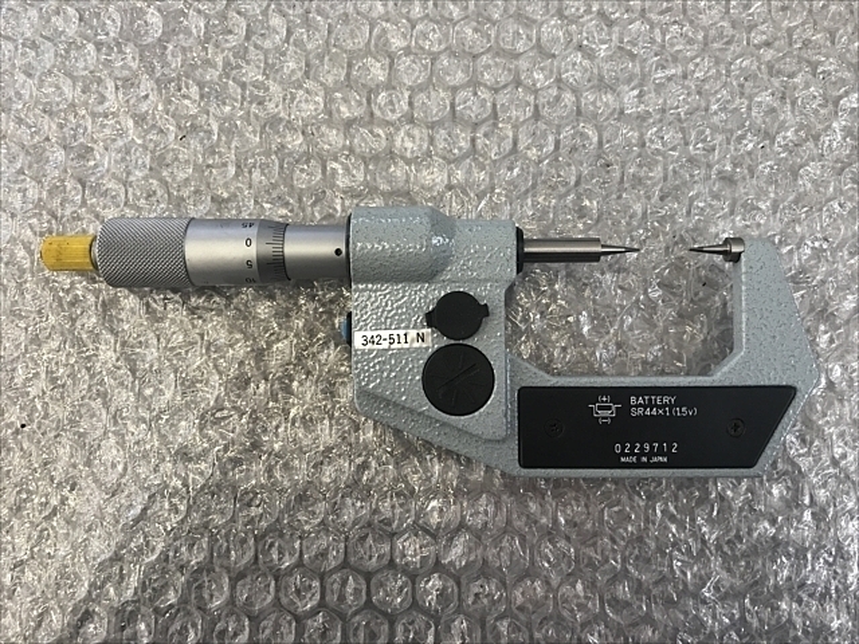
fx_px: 695
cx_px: 430
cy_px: 322
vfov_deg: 49.7
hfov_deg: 63.4
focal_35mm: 28
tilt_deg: -82.0
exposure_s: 1/40
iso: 25
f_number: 1.8
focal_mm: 3.99
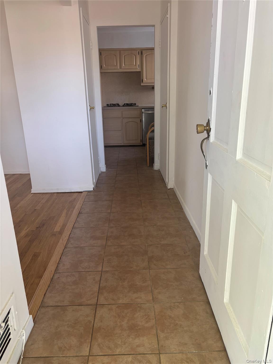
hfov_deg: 53.1
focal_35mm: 26
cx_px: 136
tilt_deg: -18.3
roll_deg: +1.0
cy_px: 182
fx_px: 273
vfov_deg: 67.3
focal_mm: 5.96
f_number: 1.6
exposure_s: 1/121
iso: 80
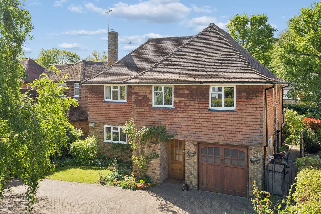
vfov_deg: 37.9
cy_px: 107
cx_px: 160
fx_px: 312
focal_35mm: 35
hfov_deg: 54.4
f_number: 9
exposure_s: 1/200
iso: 320
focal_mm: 35
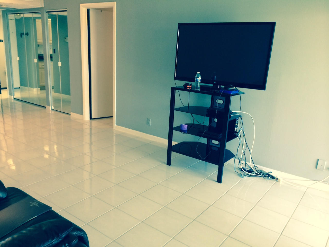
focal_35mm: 30
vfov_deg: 46.8
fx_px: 285
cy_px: 124
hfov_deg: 60.0
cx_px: 164
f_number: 2.2
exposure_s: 1/30
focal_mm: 4.12
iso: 80
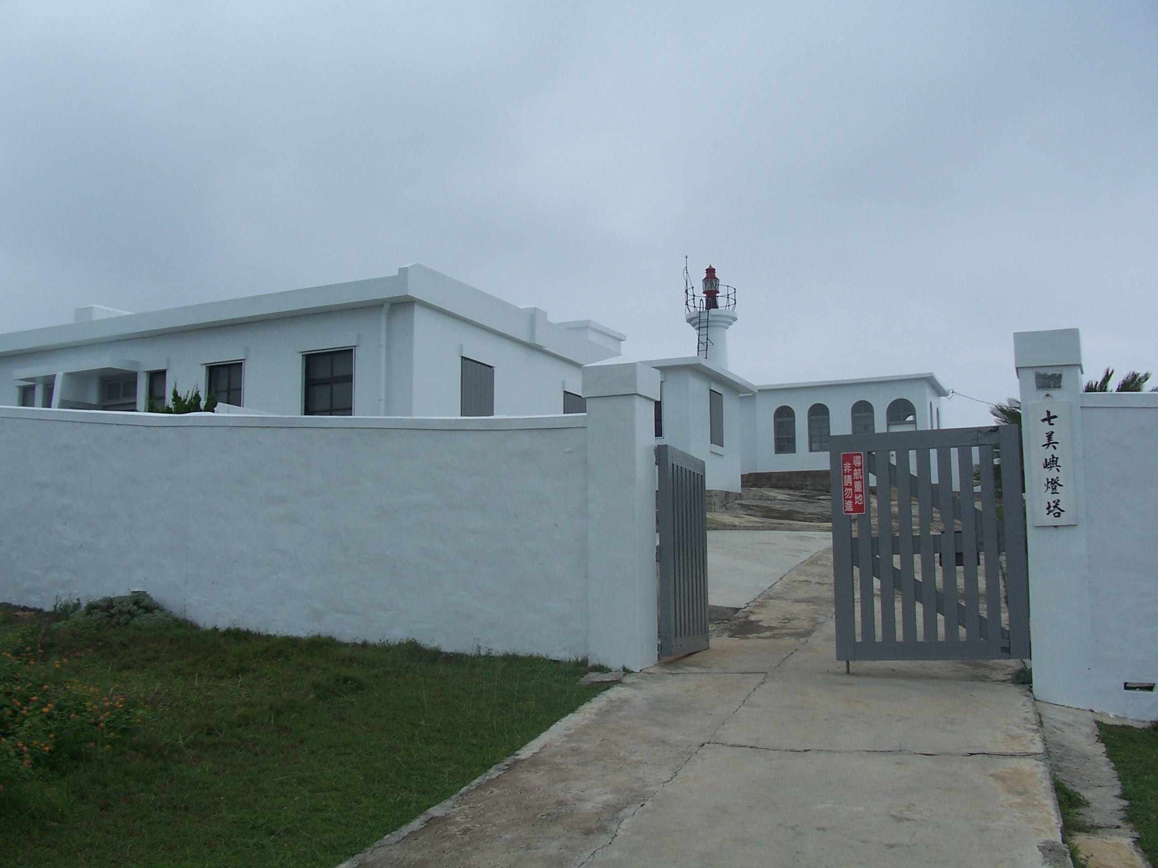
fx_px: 1171
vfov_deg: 40.7
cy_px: 434
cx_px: 579
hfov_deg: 52.6
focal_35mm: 35
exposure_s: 1/1000
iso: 80
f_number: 4
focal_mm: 6
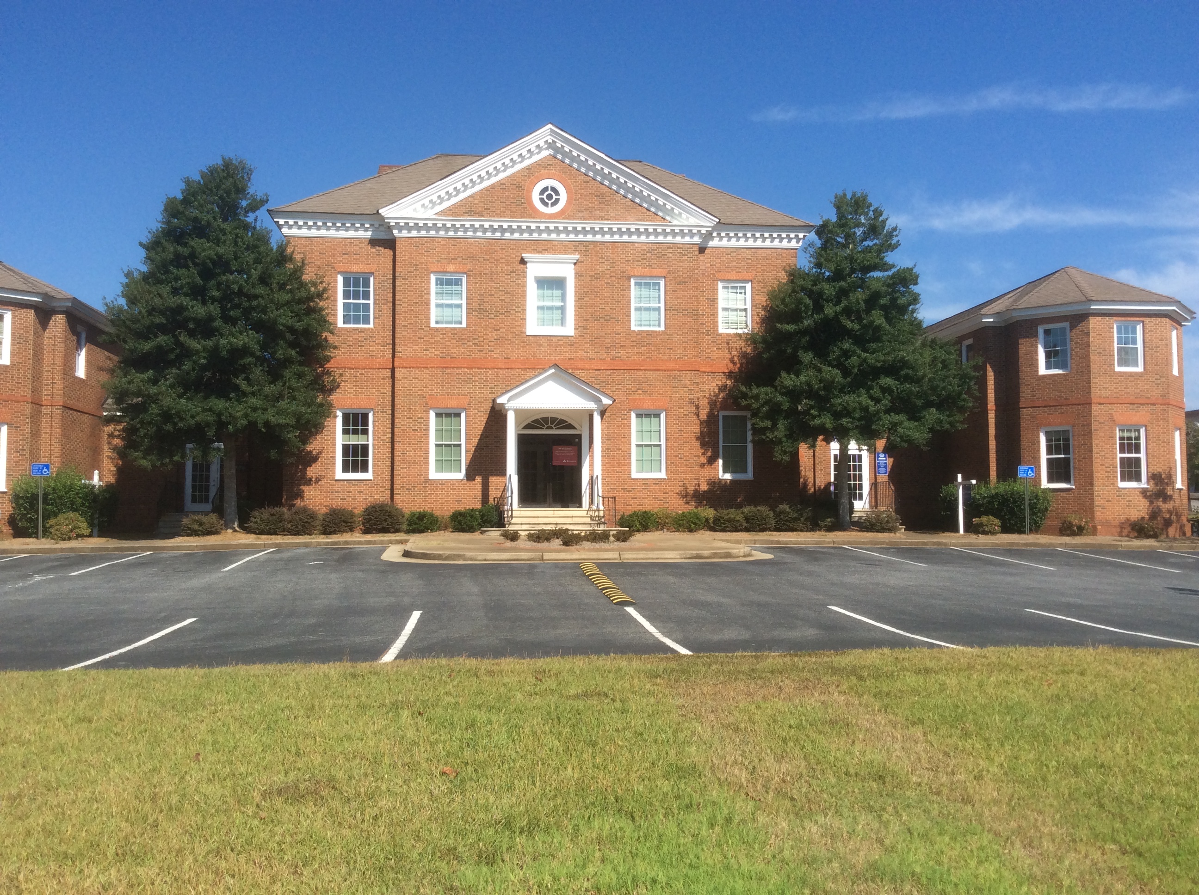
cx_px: 600
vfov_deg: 44.1
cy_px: 448
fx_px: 1107
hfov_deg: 56.9
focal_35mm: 32
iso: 32
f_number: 2.4
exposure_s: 1/1167
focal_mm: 3.3
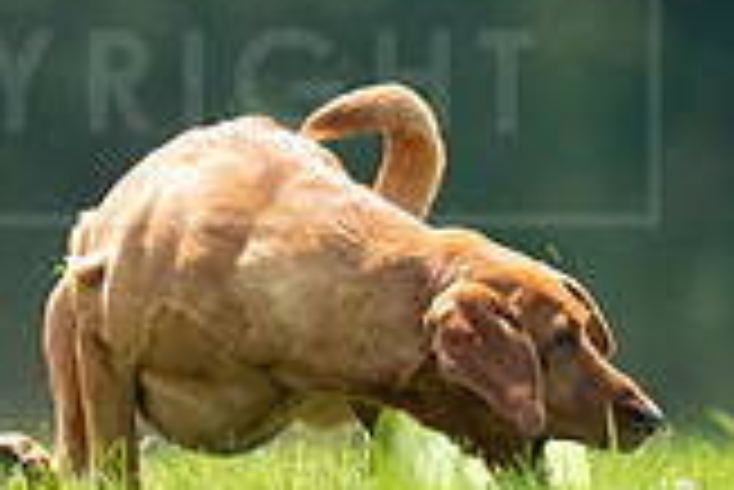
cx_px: -81
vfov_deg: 0.6
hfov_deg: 1.0
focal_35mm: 2134
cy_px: 155
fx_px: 43548
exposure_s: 1/4000
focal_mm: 600
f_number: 6.3
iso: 2500
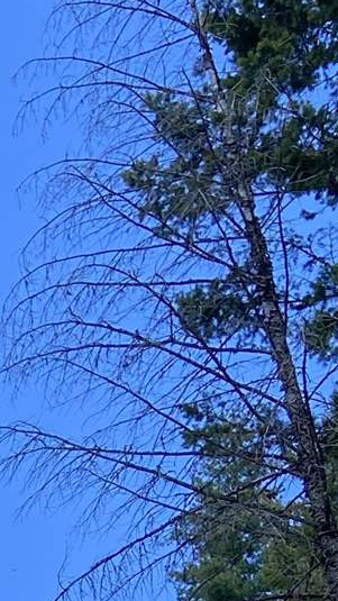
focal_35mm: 122
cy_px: 1091
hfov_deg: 9.0
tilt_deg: +22.1
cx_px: -449
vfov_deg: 15.2
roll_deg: -1.3
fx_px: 1944
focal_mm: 4.25
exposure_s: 1/747
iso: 32
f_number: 1.8
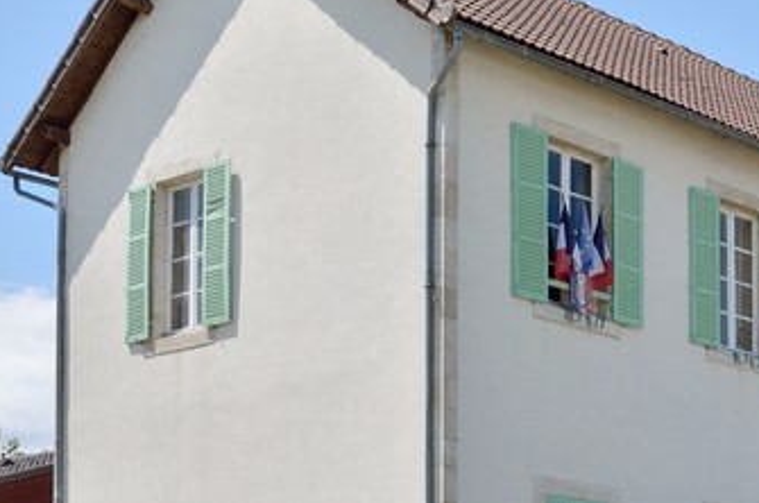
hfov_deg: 22.4
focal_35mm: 86
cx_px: 829
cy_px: 304
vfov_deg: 15.8
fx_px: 1810
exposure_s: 1/400
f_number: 8
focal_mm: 24
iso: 100
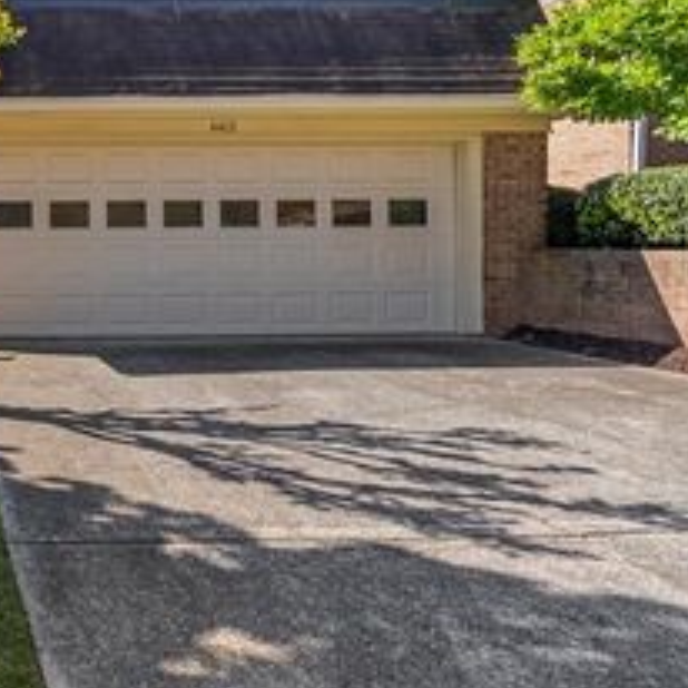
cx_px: -70
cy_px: 259
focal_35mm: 33
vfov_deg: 49.3
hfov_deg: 40.2
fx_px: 742
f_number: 2.8
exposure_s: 1/2500
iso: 250
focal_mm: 16
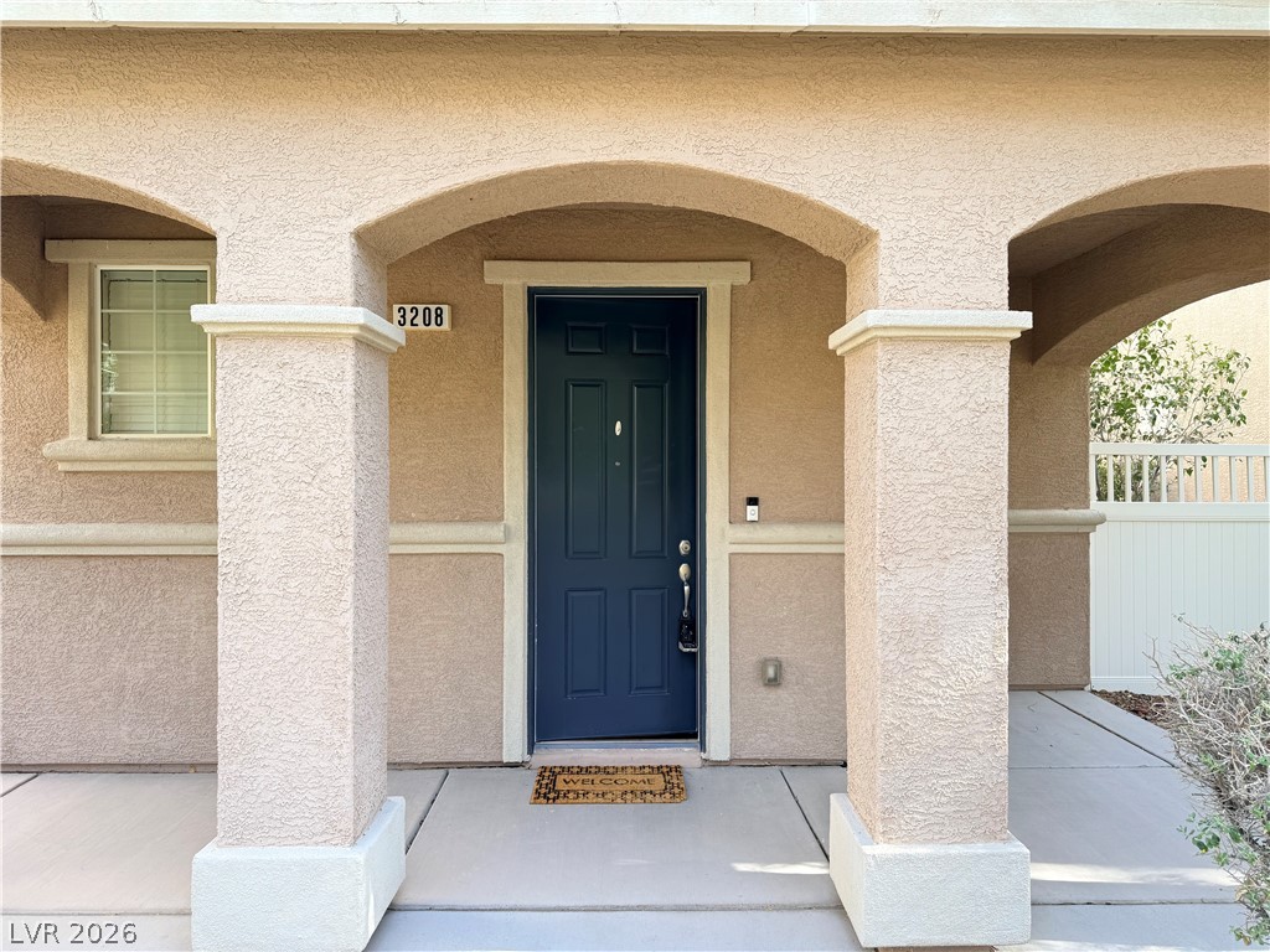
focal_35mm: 24
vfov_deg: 56.8
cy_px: 476
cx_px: 635
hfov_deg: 71.6
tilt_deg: -0.5
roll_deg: -0.2
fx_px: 881
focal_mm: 6.76
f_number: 1.78
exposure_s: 1/214
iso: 80
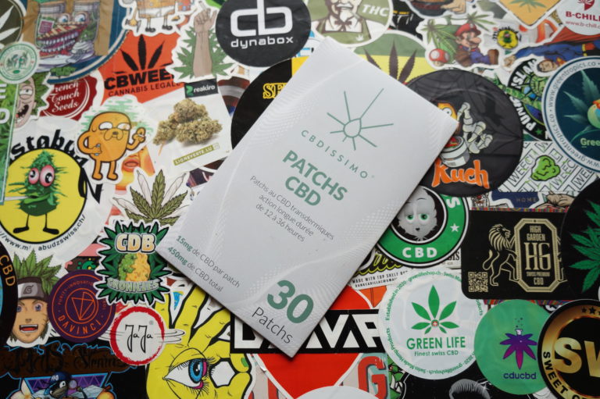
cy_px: 200
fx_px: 450
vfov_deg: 47.9
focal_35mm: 27
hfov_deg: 67.4
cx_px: 300
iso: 400
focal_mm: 18
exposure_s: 1/125
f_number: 5
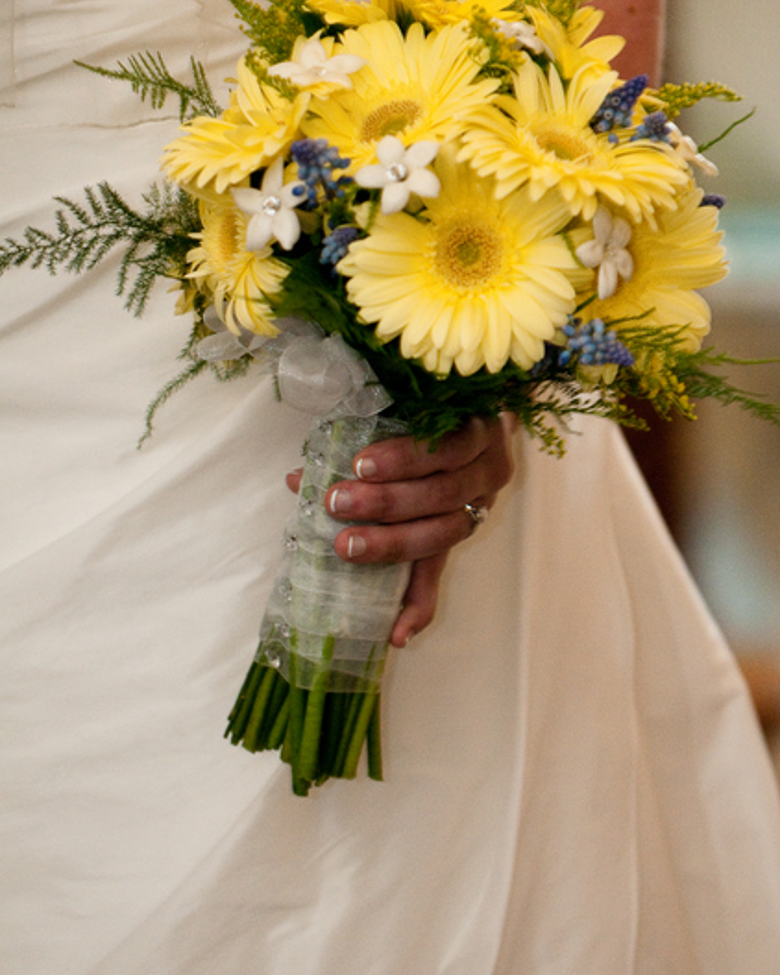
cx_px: 391
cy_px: 427
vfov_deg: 5.7
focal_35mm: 341
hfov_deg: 4.5
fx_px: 9846
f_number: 2.8
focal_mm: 200
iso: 640
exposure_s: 1/100
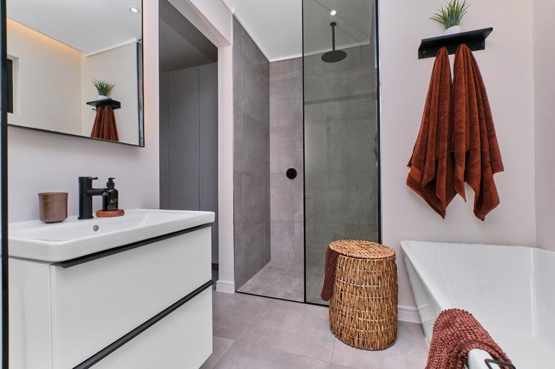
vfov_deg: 77.3
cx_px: 278
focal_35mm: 15
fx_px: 231
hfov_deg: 100.4
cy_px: 184
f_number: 10
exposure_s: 1/200
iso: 800
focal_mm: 10
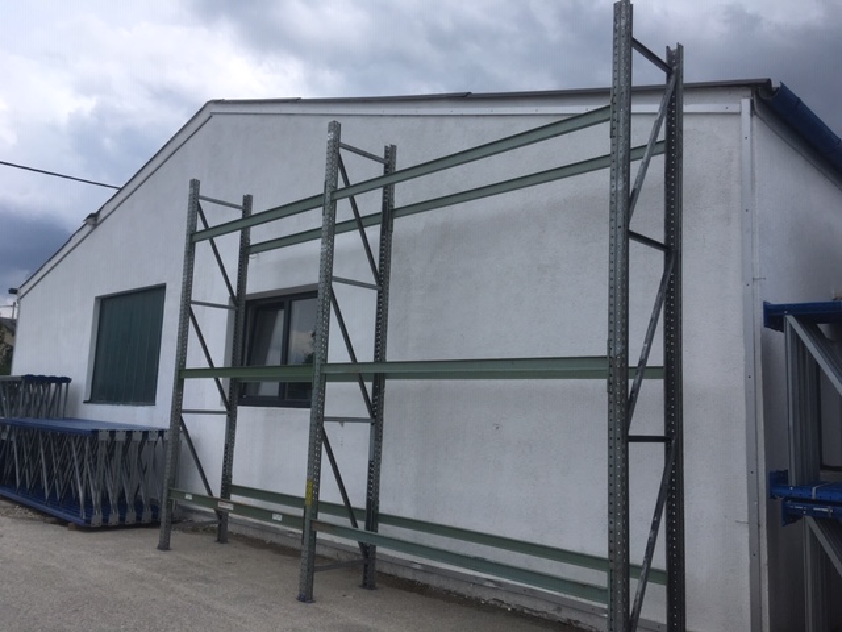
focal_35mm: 29
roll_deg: -2.5
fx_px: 705
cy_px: 316
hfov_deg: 61.7
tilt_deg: +6.0
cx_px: 421
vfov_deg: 48.2
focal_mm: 4.15
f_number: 2.2
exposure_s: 1/2331
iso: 25
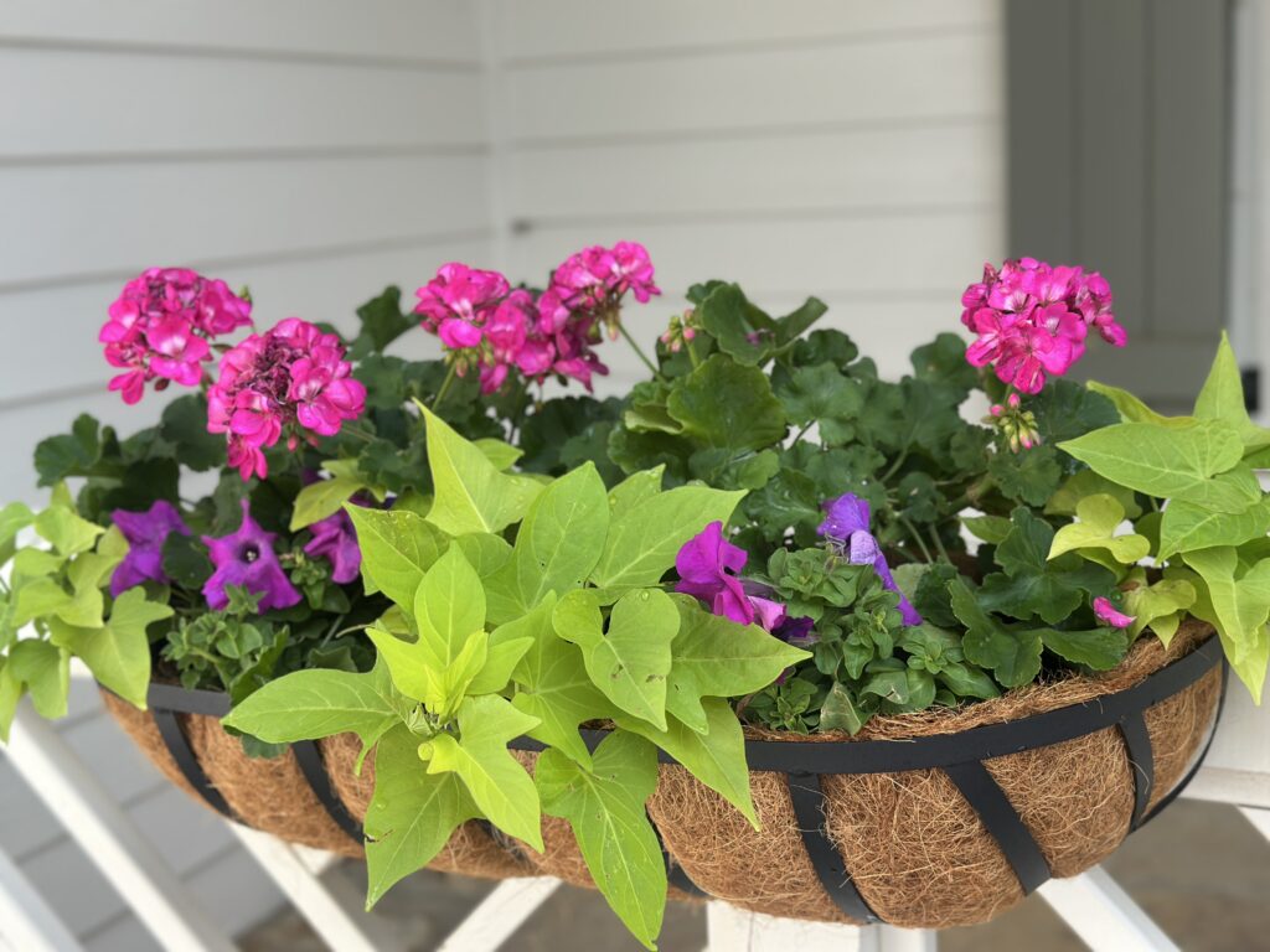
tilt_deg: -9.3
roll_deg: +2.4
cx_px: 635
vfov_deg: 30.3
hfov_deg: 39.7
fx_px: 1761
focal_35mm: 48
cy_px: 476
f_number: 1.78
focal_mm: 6.86
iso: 80
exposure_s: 1/911
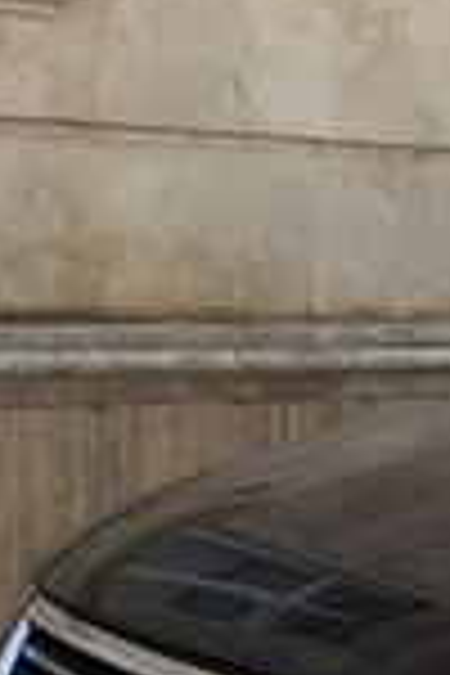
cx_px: 1107
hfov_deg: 9.2
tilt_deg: -12.4
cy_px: 691
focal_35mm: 133
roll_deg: -3.6
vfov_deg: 15.1
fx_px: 2494
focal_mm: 4.15
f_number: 2.2
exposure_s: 1/405
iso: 25
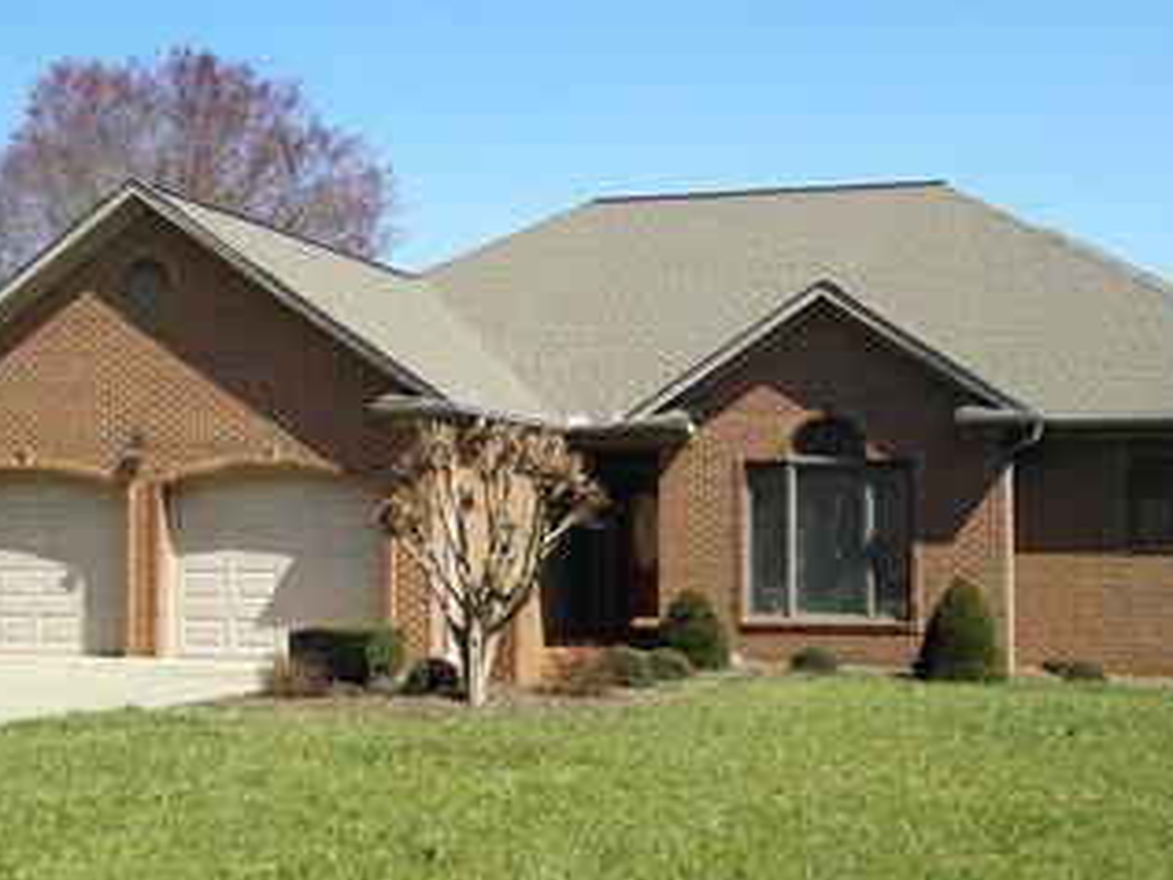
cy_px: 453
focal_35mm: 52
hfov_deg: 36.7
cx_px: 666
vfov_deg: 28.0
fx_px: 1763
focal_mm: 5.9
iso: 100
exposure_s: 1/160
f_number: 7.2
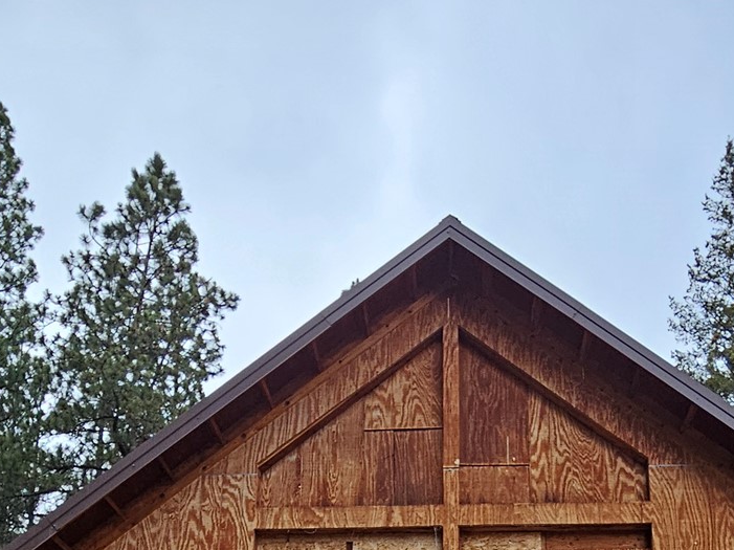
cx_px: 422
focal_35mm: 38
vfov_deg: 30.3
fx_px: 805
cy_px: 704
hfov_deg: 48.8
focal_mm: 2.2
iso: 80
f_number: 2.2
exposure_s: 1/220
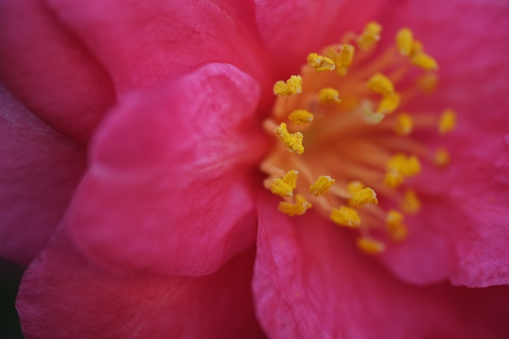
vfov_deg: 15.2
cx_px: 254
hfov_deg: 22.6
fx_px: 1272
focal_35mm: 90
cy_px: 170
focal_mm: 60
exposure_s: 1/170
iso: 200
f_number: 2.4
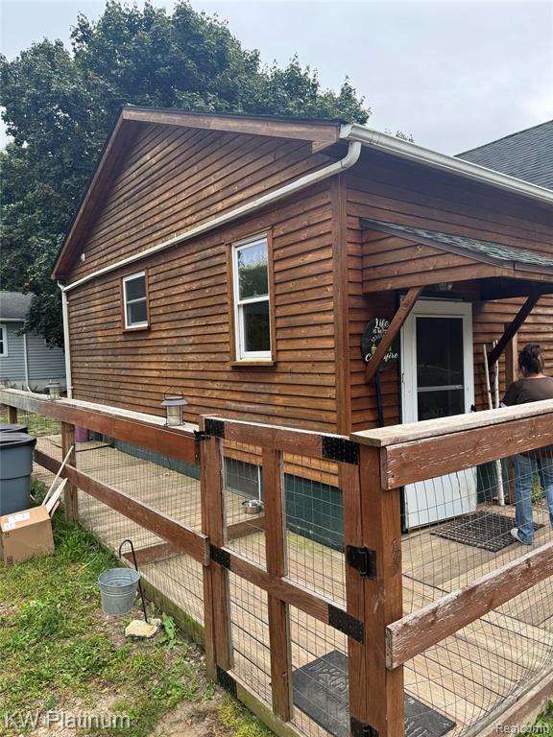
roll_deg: +2.9
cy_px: 368
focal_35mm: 24
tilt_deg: -2.8
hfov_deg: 56.8
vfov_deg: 71.6
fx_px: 511
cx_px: 276
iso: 80
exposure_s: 1/549
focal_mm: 6.76
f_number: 1.78
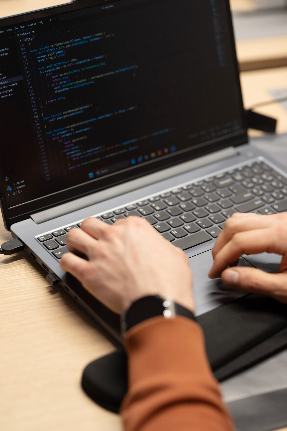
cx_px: 144
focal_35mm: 85
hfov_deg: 16.1
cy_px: 216
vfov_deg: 23.9
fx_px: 1015
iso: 500
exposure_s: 1/320
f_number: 2.2
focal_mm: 85
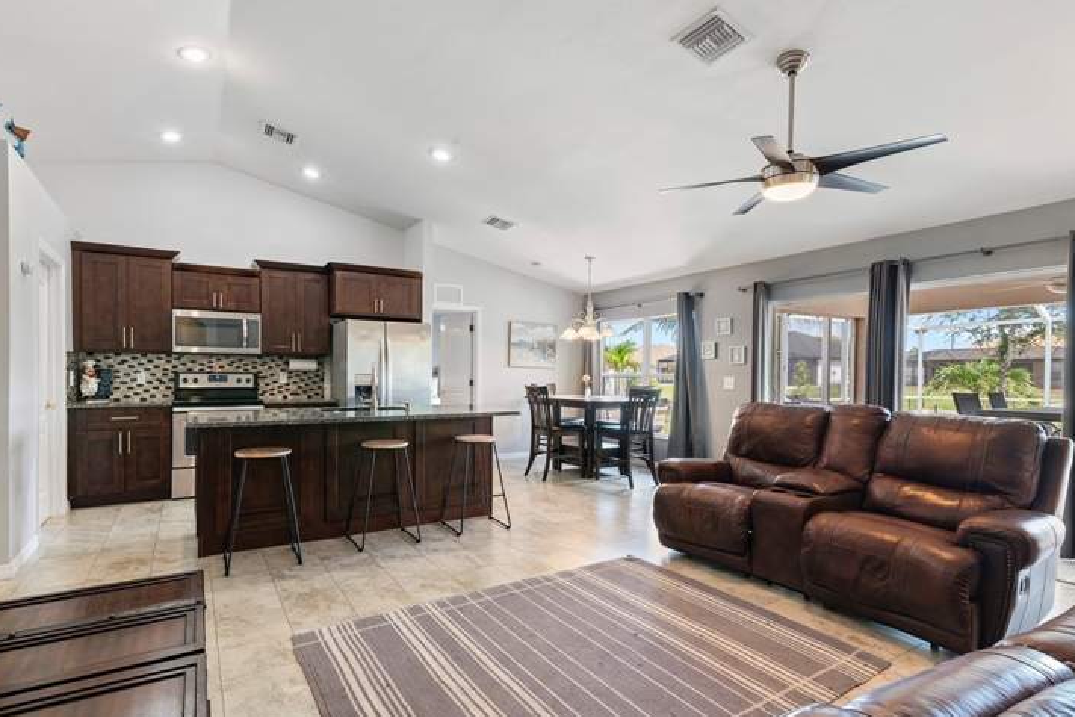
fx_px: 537
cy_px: 377
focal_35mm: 18
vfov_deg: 67.3
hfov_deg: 90.0
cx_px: 523
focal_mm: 16
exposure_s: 1/4
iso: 640
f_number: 10
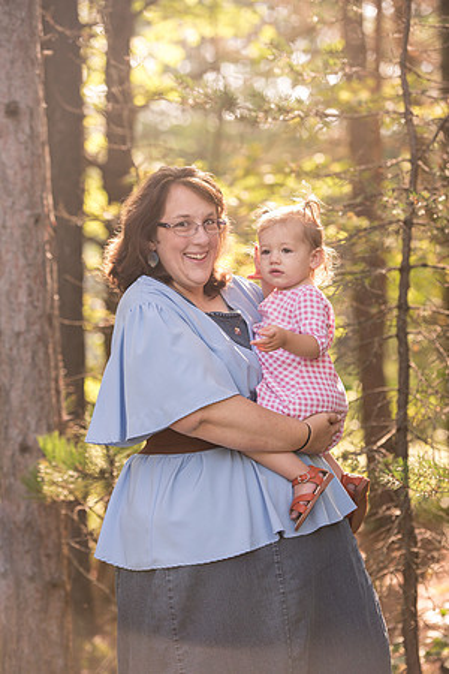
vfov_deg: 18.3
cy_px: 337
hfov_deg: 12.2
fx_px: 2095
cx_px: 224
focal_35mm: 112
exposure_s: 1/500
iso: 400
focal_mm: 112
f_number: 3.5
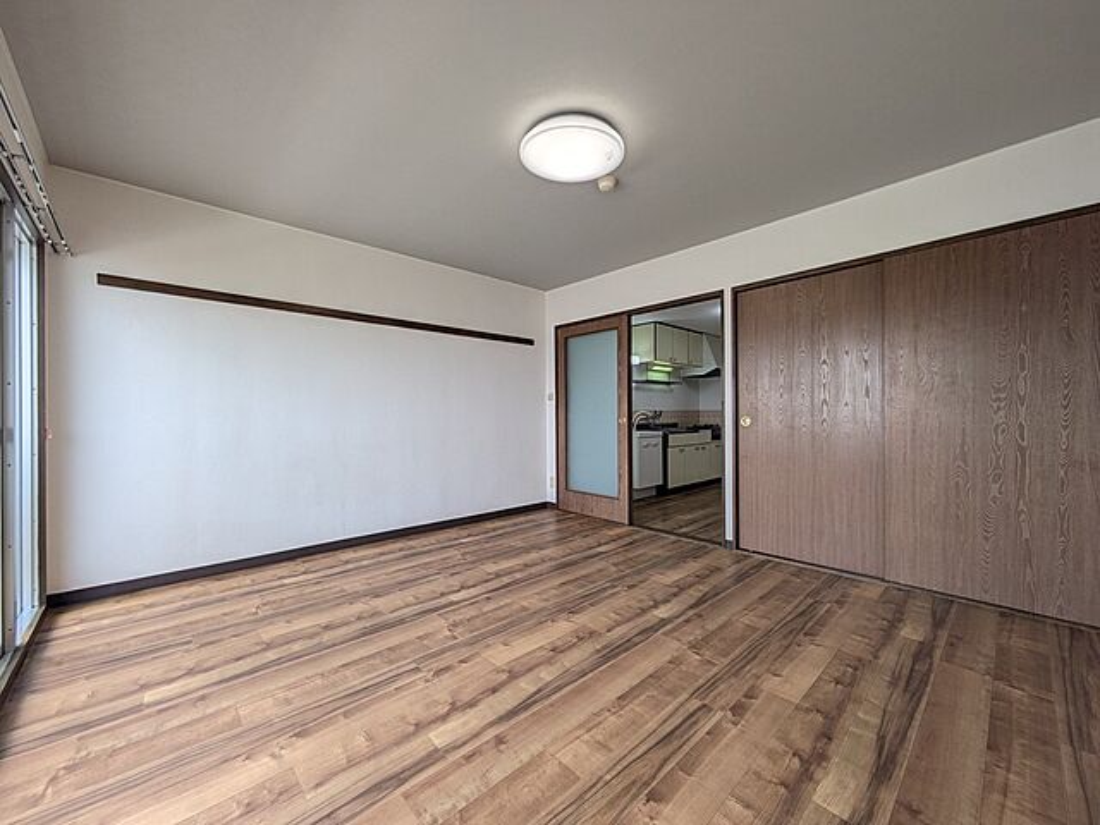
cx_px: 550
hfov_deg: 102.1
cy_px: 412
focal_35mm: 14
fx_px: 445
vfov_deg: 85.7
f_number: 2.2
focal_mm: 1.83
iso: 49
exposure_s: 1/529
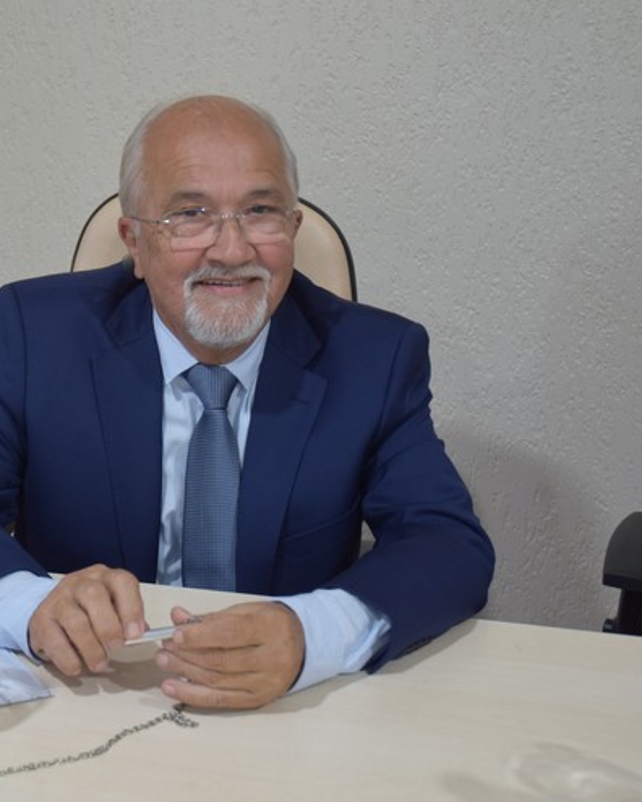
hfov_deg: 24.2
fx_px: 1466
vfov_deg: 30.6
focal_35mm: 62
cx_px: 110
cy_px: 402
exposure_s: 1/60
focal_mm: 29
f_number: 4
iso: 560
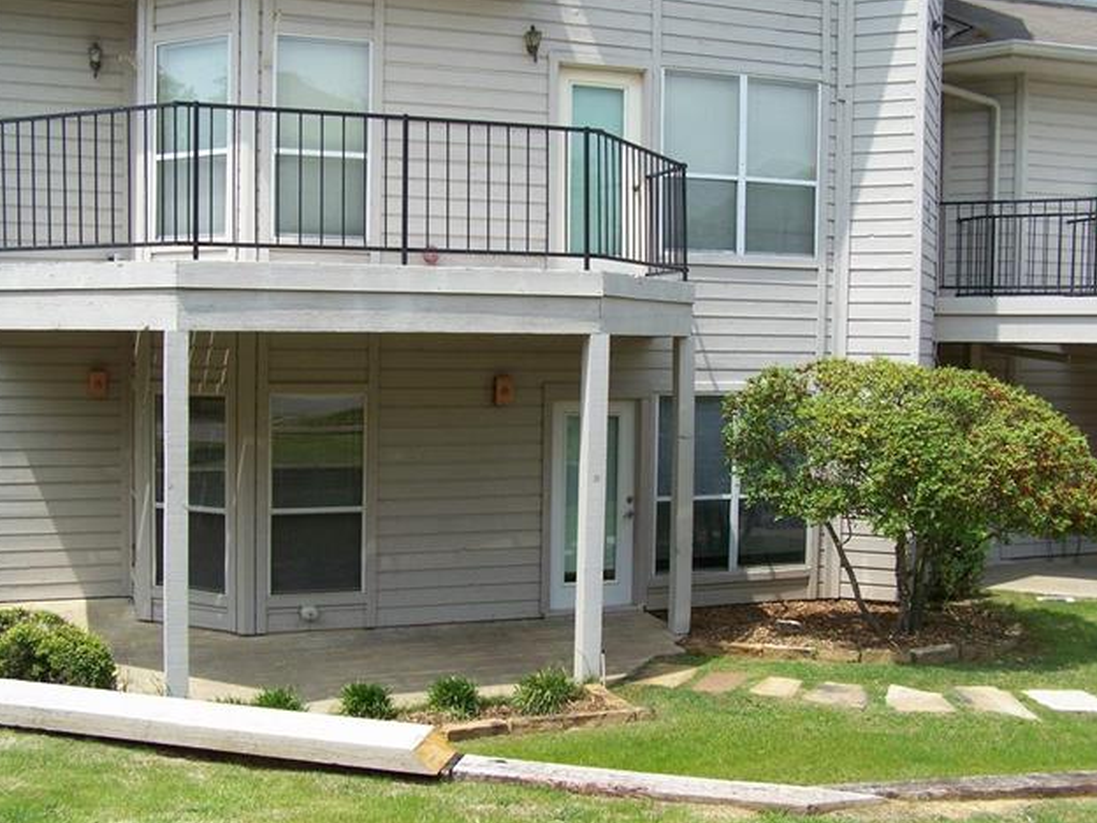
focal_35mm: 39
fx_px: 1236
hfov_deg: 47.9
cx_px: 550
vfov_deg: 36.8
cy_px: 403
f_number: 4
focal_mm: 6.3
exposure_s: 1/640
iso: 80
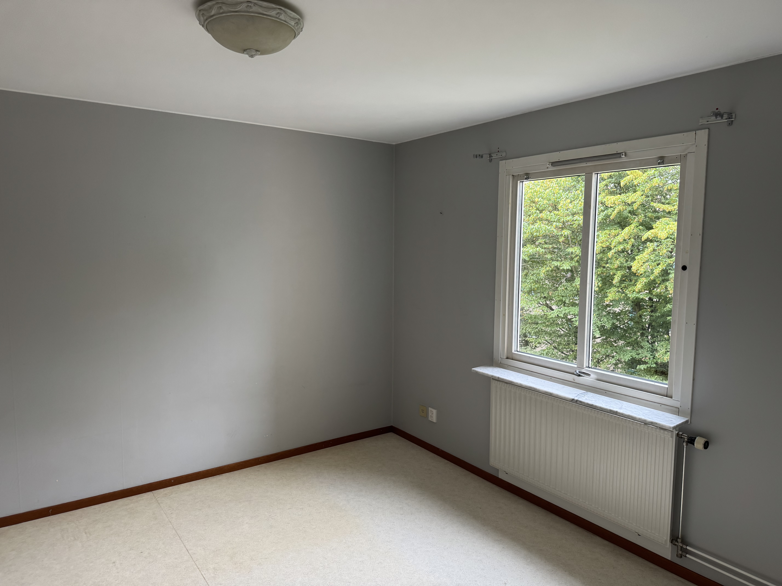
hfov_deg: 71.6
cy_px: 293
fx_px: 542
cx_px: 391
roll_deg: -0.4
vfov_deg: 56.8
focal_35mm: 24
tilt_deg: -5.9
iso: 125
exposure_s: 1/121
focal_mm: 6.76
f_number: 1.78
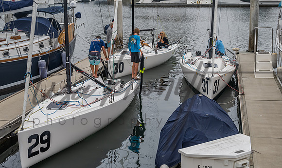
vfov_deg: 23.8
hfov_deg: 39.0
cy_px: 80
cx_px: 137
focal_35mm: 52
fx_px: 398
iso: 400
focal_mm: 44
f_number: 5.3
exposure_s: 1/640
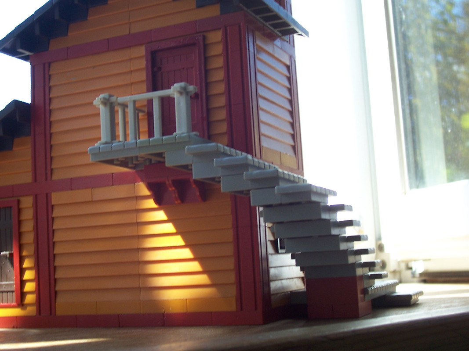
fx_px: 718
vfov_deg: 27.5
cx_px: 234
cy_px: 176
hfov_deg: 36.2
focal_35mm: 53
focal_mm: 8.6
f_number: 3.4
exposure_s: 1/60
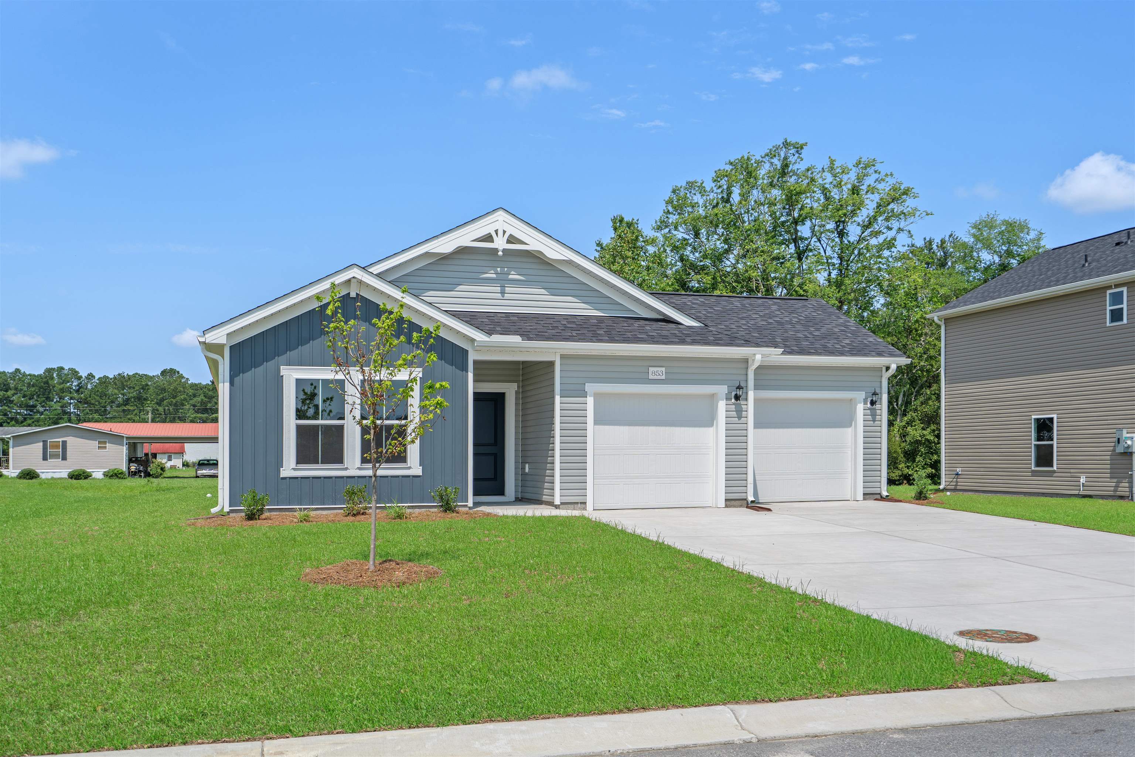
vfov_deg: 41.1
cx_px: 568
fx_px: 1009
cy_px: 378
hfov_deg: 58.7
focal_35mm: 32
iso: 50
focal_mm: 32
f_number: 4
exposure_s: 1/1000
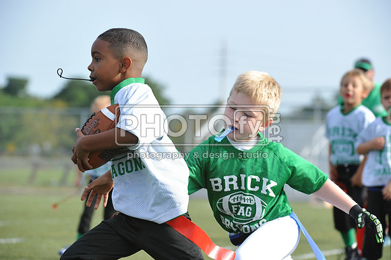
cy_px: 130
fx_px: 2171
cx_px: 196
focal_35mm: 200
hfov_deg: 10.3
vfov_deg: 6.9
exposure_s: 1/800
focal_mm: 200
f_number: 7.1
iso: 800
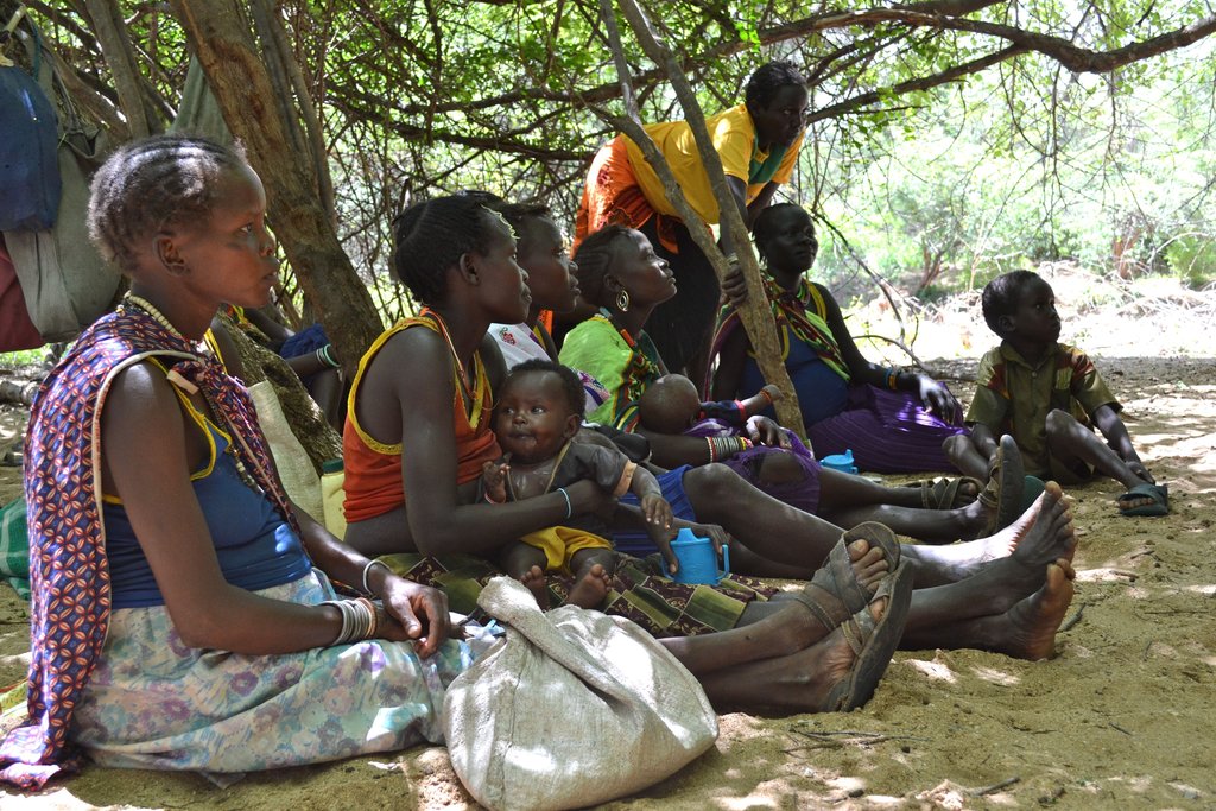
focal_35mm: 45
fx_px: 1520
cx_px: 608
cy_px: 406
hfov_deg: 43.6
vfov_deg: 29.9
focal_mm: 30
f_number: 5.6
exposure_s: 1/125
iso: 400
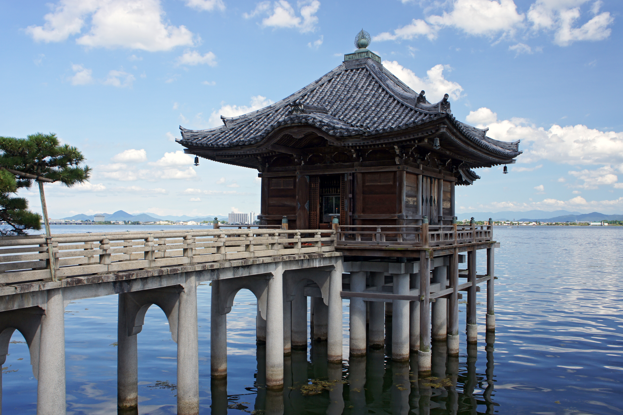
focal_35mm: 31
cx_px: 302
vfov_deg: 42.3
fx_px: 536
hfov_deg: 60.3
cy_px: 214
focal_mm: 20
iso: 200
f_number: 8
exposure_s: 1/125
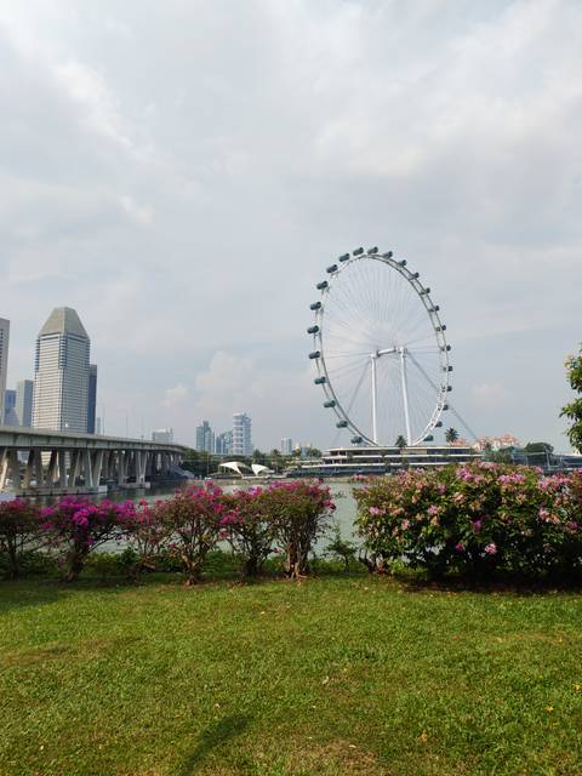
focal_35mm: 27
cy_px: 388
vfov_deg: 65.3
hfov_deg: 51.4
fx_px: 605
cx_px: 291
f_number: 1.9
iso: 50
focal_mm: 6.12
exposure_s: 1/890
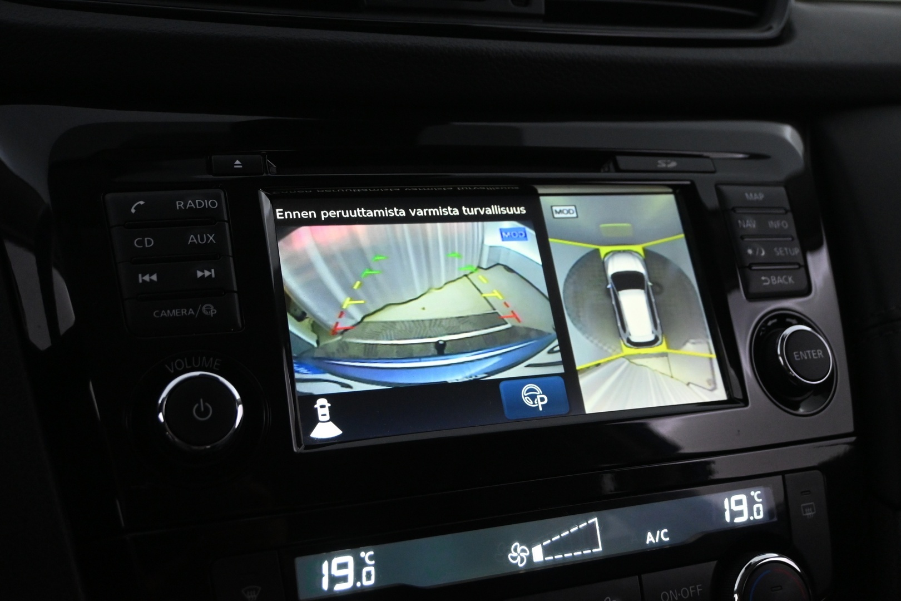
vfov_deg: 35.5
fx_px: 938
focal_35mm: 38
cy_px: 300
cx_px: 450
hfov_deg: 51.3
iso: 2500
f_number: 4.2
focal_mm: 25
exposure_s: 1/60
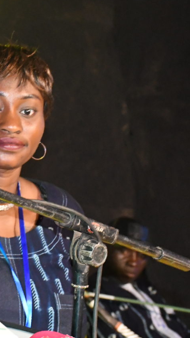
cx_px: -199
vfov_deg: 14.1
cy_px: 111
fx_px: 1362
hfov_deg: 7.6
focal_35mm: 152
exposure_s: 1/60
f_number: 6.3
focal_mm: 40
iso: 5600
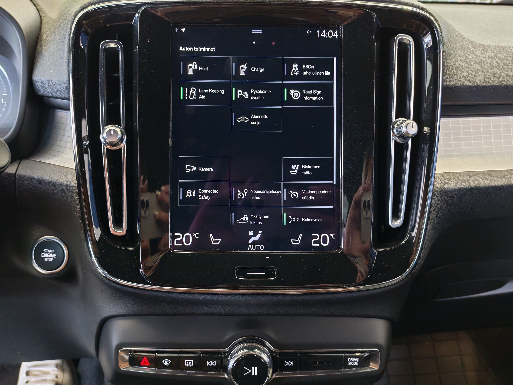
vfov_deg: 44.2
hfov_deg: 56.8
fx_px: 474
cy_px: 192
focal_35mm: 32
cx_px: 256
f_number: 1.9
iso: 1997
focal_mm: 6.12
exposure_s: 1/50
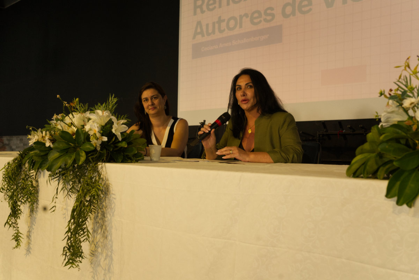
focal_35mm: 35
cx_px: 210
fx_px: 407
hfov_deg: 54.4
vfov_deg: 37.9
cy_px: 140
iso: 4000
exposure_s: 1/80
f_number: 5.6
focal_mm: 35
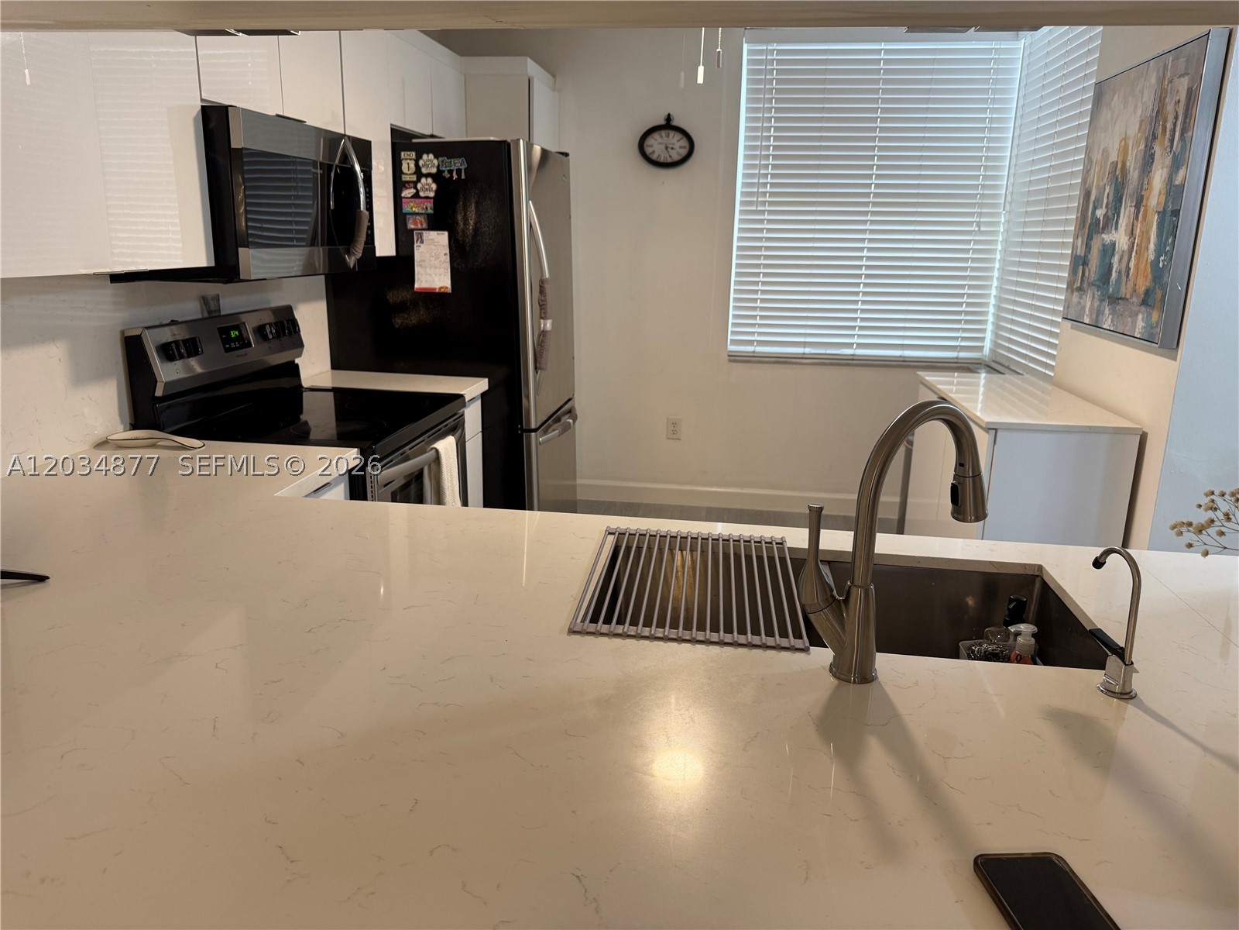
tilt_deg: -13.2
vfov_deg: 56.8
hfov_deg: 71.6
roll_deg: -0.9
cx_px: 620
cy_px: 465
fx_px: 859
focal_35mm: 24
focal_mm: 6.76
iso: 160
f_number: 1.78
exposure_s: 1/60
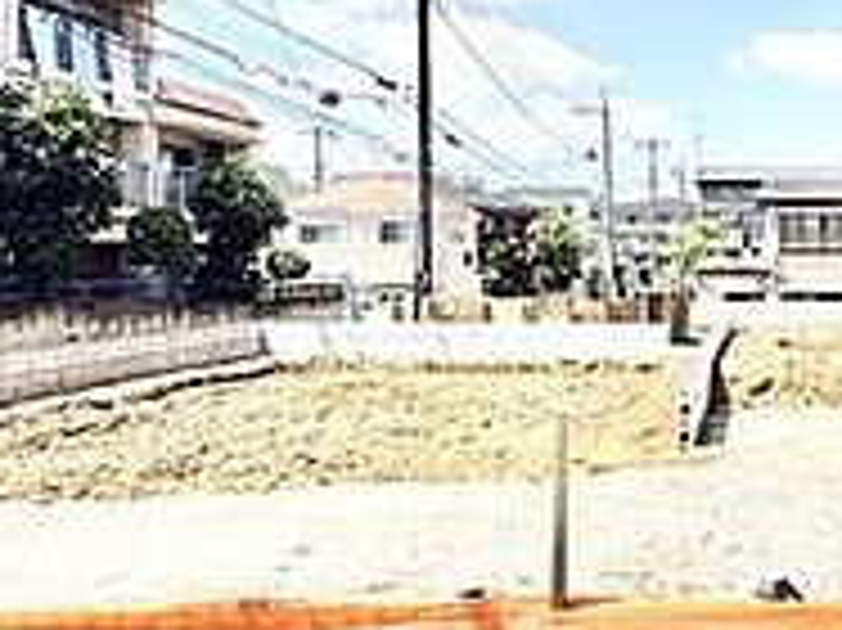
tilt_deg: +2.9
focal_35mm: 45
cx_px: 761
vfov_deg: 32.0
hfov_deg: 39.1
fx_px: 1094
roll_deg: -0.5
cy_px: 248
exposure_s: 1/2415
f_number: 2.2
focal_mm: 2.22
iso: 40
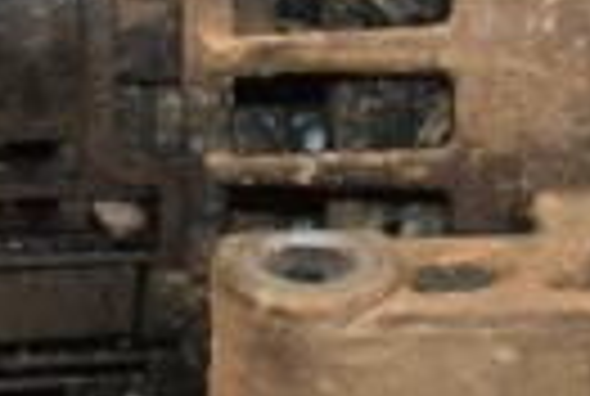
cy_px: 4
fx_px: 6521
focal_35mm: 397
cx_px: 473
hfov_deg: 5.2
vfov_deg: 3.5
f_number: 5.3
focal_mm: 58
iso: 800
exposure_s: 1/200
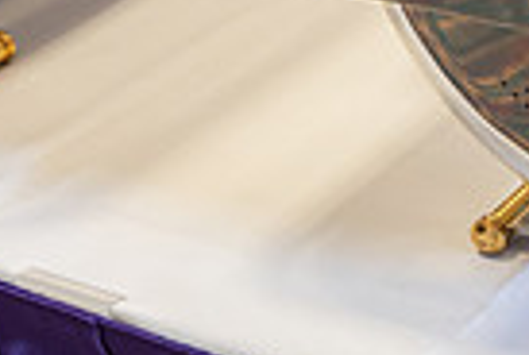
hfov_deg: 13.1
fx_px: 2238
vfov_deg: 8.9
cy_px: -149
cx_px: 629
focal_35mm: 152
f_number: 3.2
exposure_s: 1/80
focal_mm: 36
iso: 500
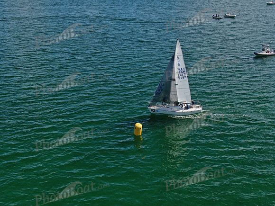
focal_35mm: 48
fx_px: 381
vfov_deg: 30.3
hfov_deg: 39.7
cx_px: 138
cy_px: 103
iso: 100
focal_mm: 8.6
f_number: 3.8
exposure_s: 1/1000
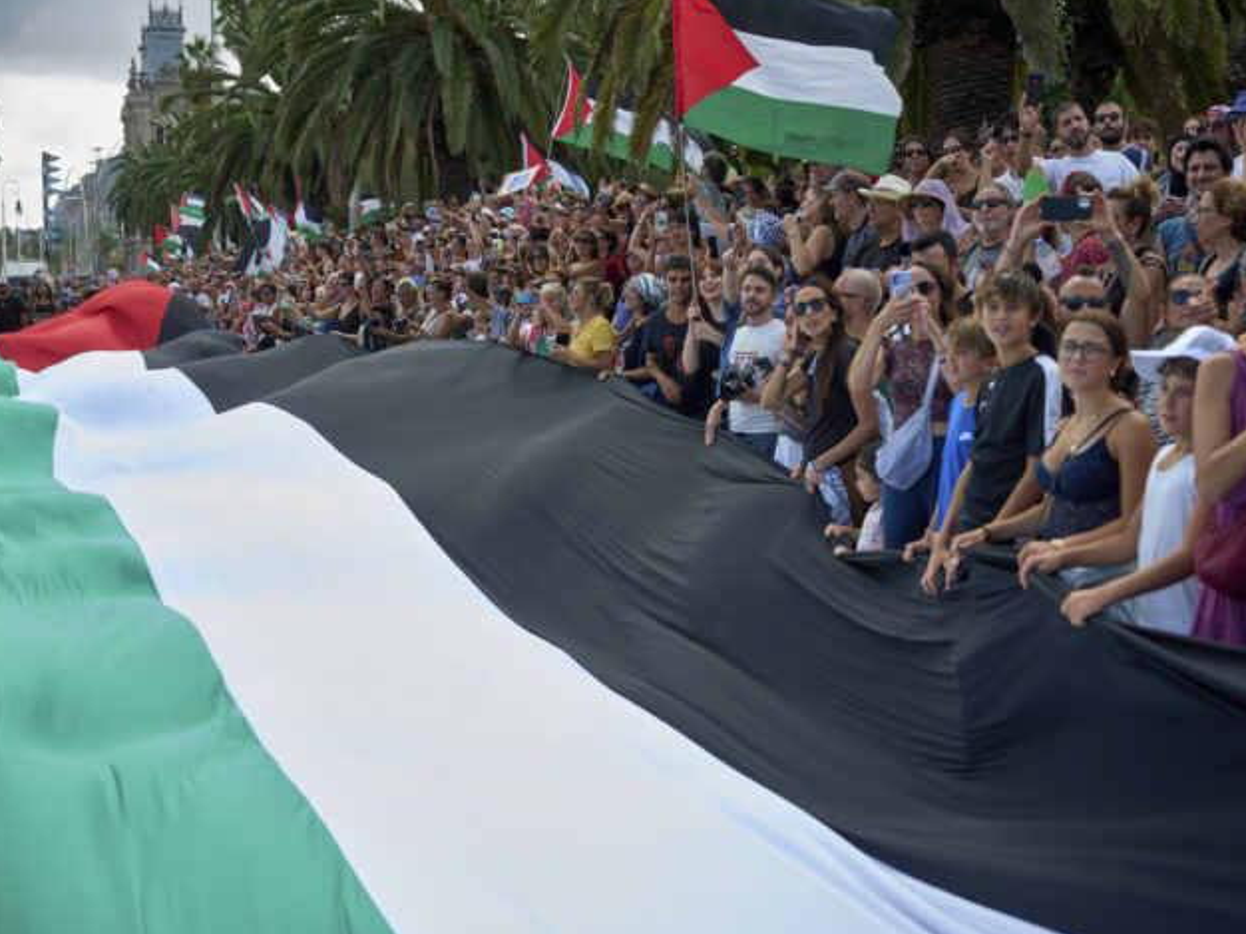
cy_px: 462
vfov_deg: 28.0
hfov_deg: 36.8
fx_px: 1871
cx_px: 673
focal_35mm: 52
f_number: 2.8
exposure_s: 1/500
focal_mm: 47
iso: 80
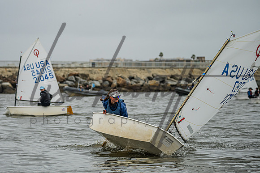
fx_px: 1277
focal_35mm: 177
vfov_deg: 7.8
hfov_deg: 11.6
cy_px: 70
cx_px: 87
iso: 320
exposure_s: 1/3200
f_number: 4.8
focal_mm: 130
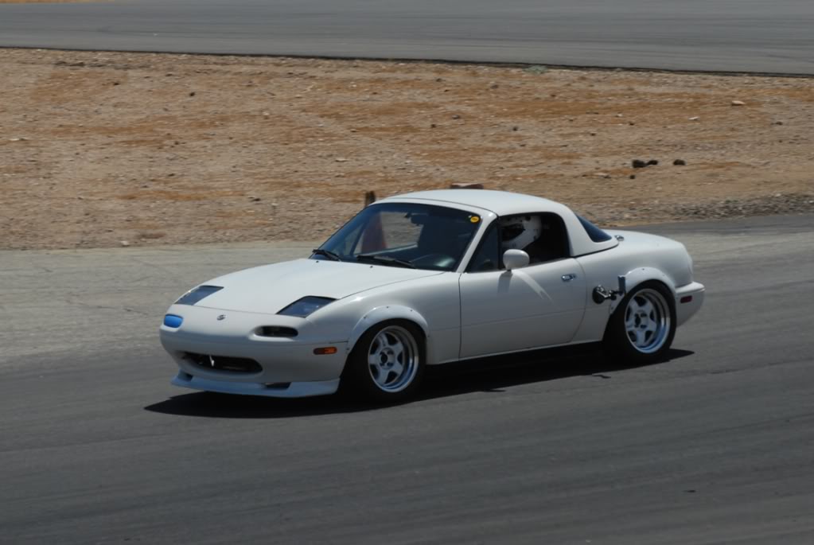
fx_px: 6792
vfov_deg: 4.6
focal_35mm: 300
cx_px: 407
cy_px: 272
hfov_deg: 6.9
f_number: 9
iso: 200
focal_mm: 200
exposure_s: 1/750
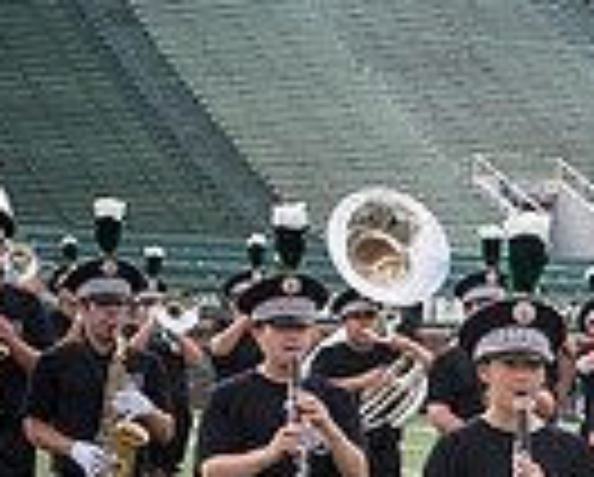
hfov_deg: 9.3
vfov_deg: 7.8
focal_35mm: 198
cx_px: 1062
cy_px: 538
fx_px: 3486
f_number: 2.8
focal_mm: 48
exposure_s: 1/2000
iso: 400
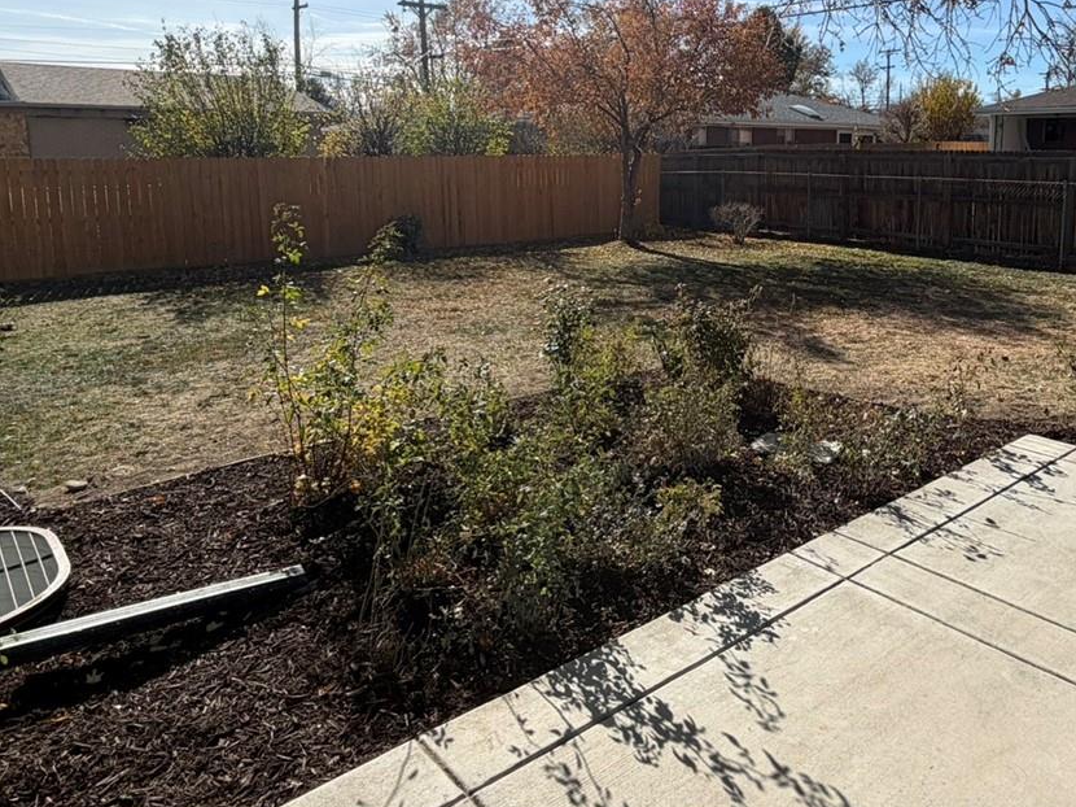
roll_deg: -0.1
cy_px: 267
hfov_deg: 63.5
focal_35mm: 27
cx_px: 725
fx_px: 839
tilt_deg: -8.5
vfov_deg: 50.4
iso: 20
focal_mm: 2.22
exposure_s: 1/1125
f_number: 2.2
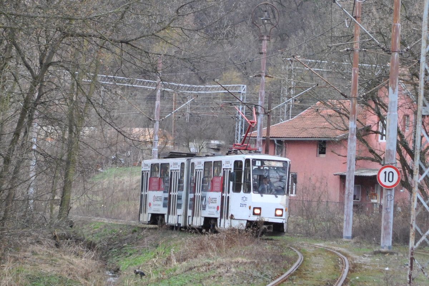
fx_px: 983
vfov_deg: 16.6
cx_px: 214
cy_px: 143
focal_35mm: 82
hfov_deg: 24.6
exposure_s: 1/200
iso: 800
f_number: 5.6
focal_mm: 55
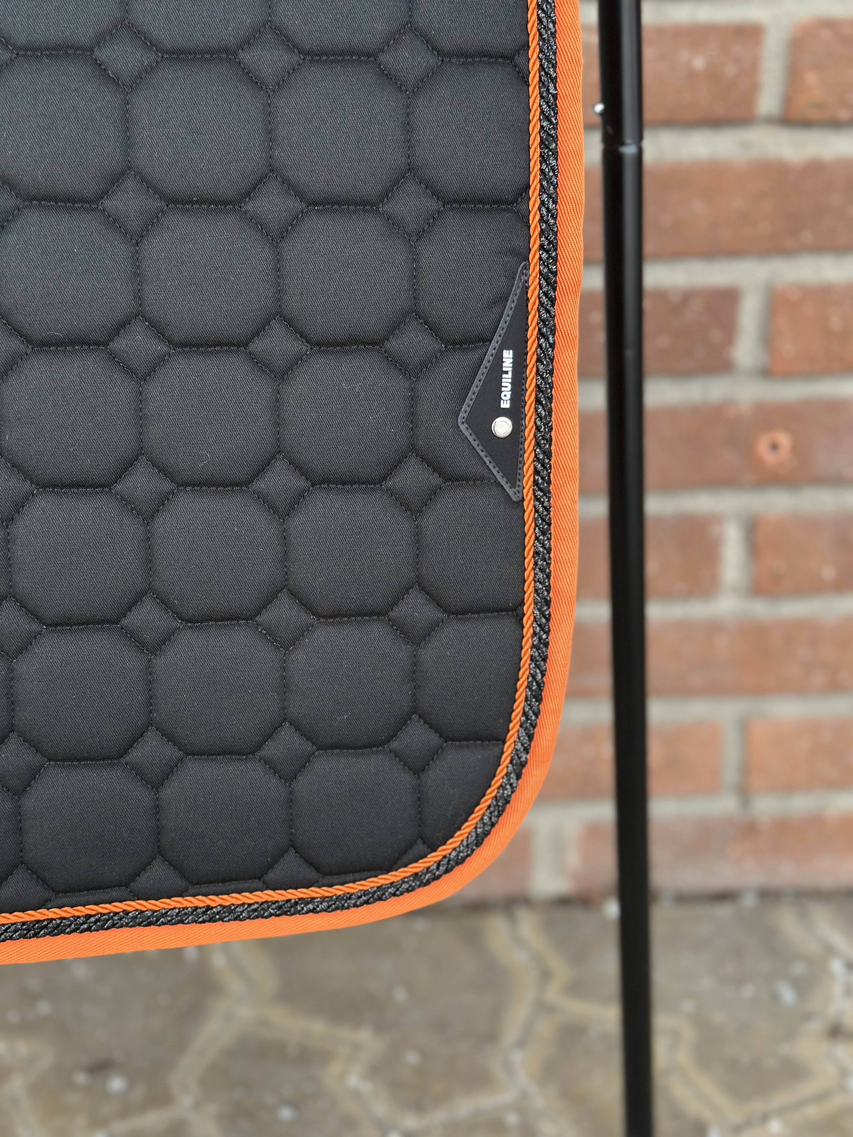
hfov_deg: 30.3
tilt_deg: -18.8
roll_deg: +0.6
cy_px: 568
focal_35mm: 48
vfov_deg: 39.7
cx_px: 426
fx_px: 1577
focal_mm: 6.86
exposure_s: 1/223
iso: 80
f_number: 1.78
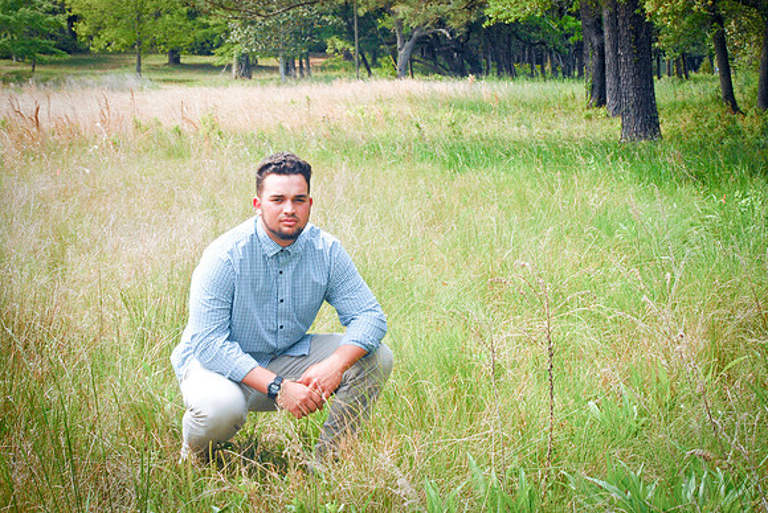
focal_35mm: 82
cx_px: 384
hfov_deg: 24.6
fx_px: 1762
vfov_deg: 16.6
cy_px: 256
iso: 200
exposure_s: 1/250
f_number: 14
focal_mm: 55
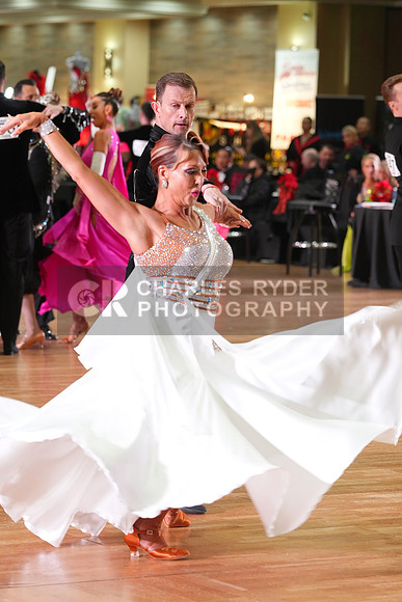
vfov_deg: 13.2
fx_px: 2611
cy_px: 301
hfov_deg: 8.8
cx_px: 201
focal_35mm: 156
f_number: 5
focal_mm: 156
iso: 3200
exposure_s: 1/200
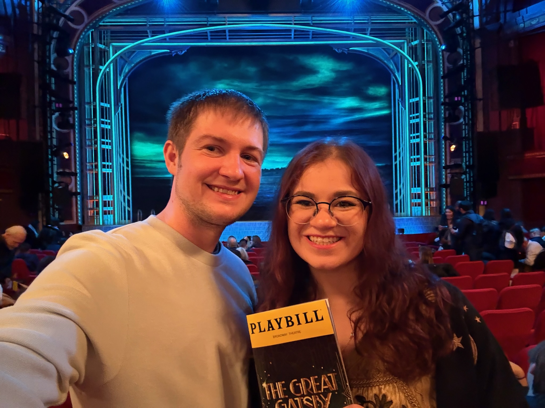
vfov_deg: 58.9
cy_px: 204
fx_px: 362
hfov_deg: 73.9
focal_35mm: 23
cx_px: 272
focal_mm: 2.69
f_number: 1.9
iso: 640
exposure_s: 1/15
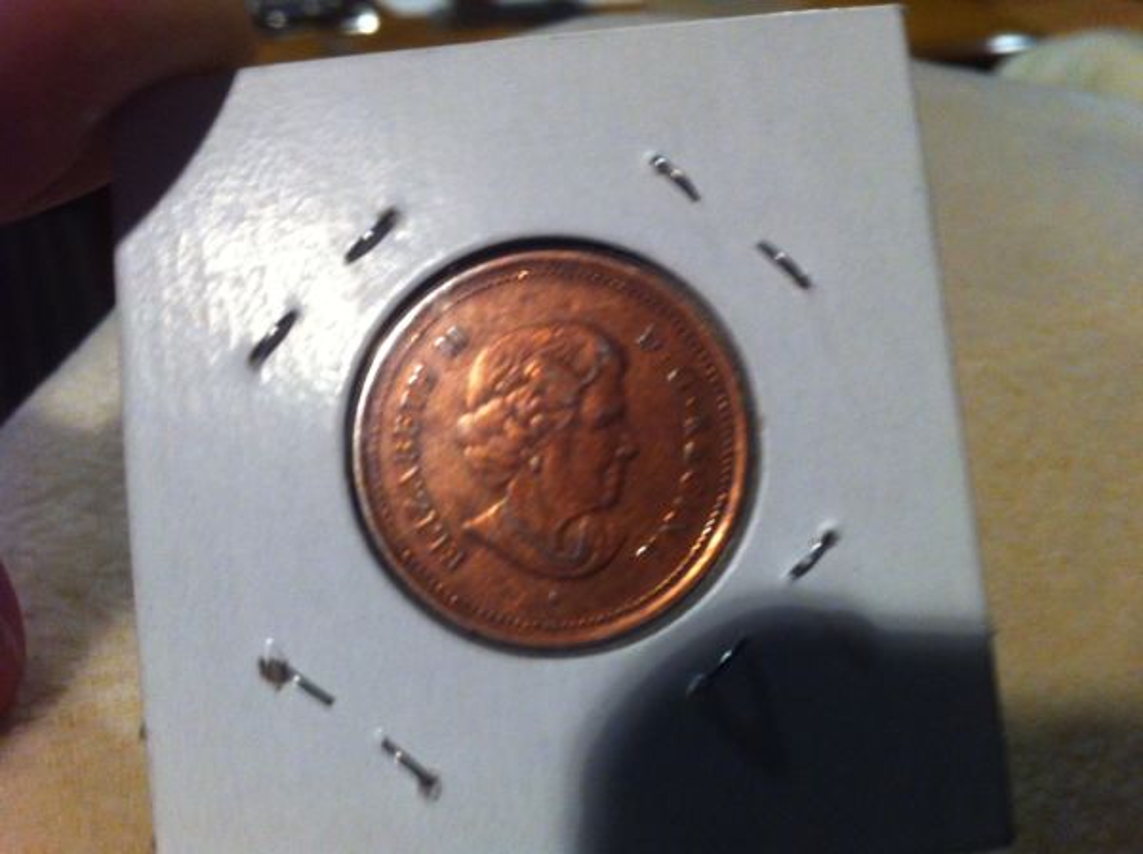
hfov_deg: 52.7
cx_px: 572
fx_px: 1154
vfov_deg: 40.6
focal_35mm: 35
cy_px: 427
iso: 200
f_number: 2.8
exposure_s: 1/15
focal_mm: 3.85
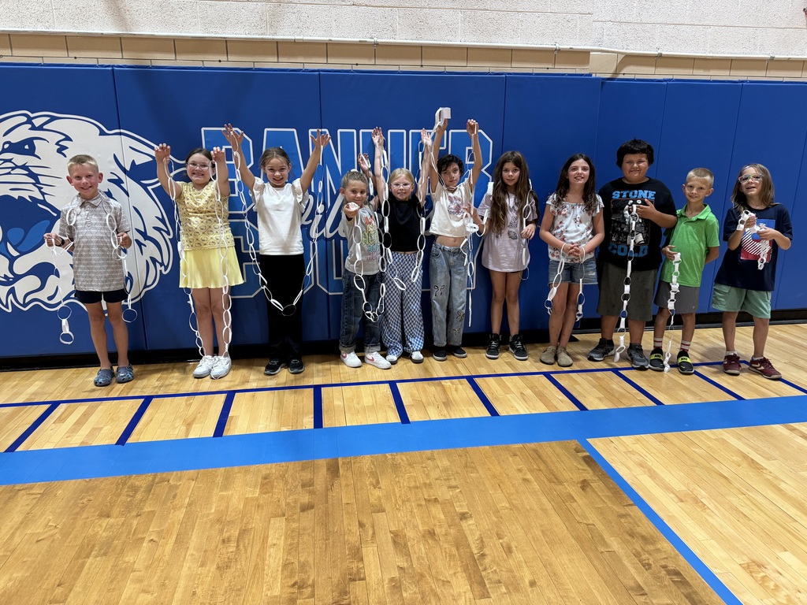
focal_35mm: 24
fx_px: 560
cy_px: 302
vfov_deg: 56.8
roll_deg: -0.1
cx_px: 404
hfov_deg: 71.6
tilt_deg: -16.1
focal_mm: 6.76
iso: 200
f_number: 1.78
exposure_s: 1/120
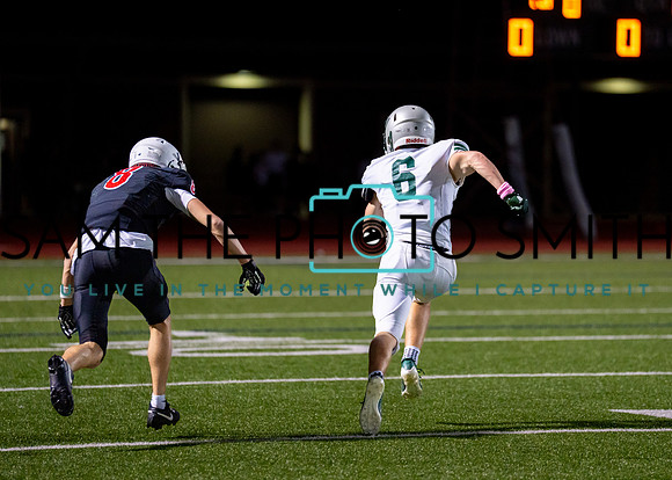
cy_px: 248
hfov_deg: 8.4
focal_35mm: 241
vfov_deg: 6.0
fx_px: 4602
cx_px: 386
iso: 2000
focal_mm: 200
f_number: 2.8
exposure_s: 1/1000
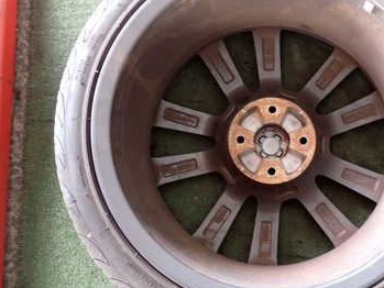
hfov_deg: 43.0
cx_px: 266
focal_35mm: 43
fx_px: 477
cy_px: 153
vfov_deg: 33.6
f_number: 2
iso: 200
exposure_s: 1/30
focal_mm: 4.5
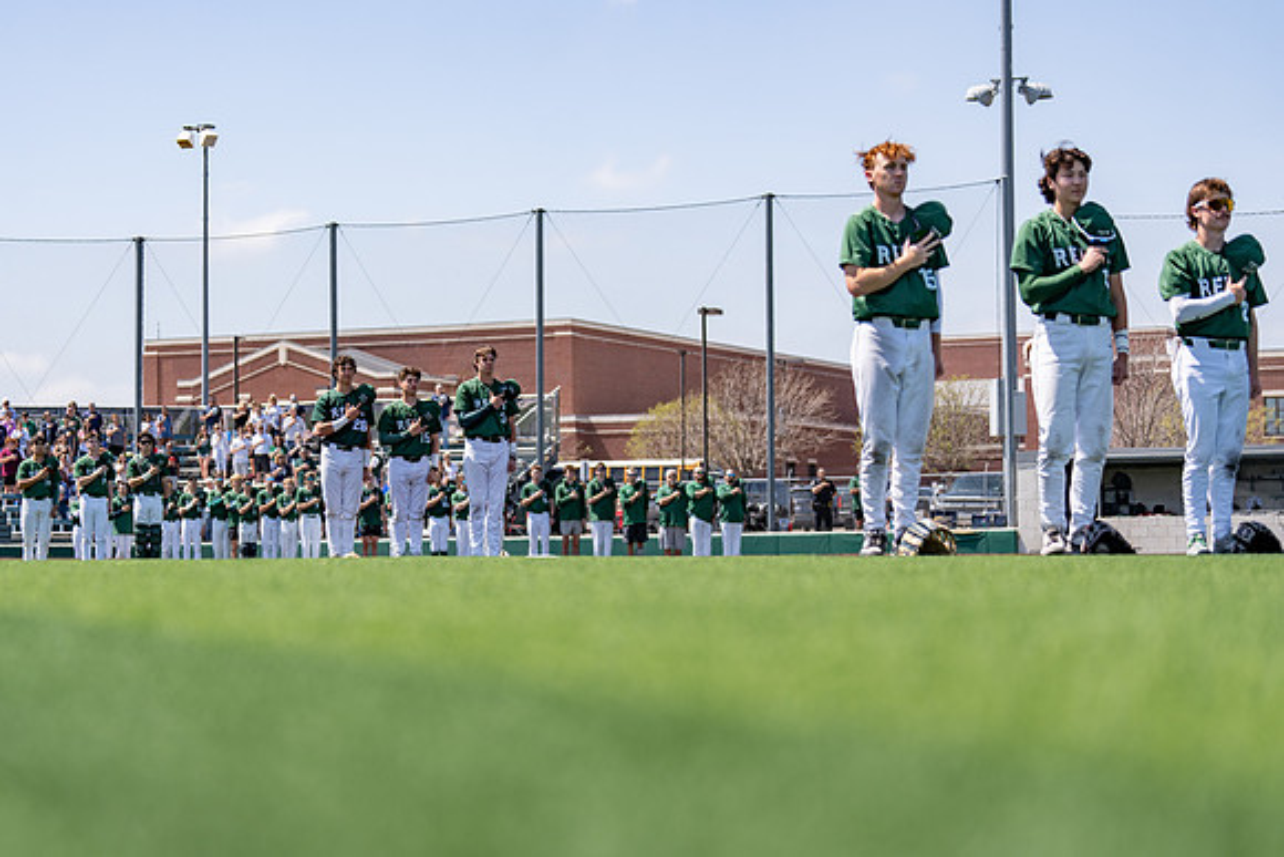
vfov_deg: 16.6
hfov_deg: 24.6
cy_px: 469
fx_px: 2936
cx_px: 535
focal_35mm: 82
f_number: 2.8
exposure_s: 1/2000
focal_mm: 70
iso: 100
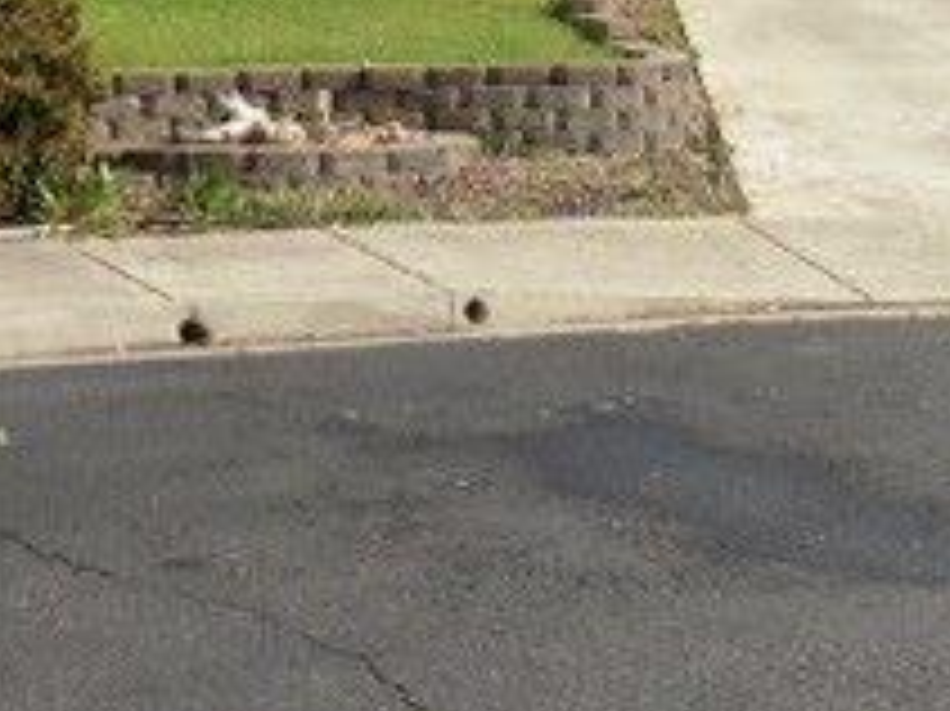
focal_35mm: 103
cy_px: -297
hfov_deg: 19.1
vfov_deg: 13.6
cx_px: 500
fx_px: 2825
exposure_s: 1/500
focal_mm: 6.1
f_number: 5
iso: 100
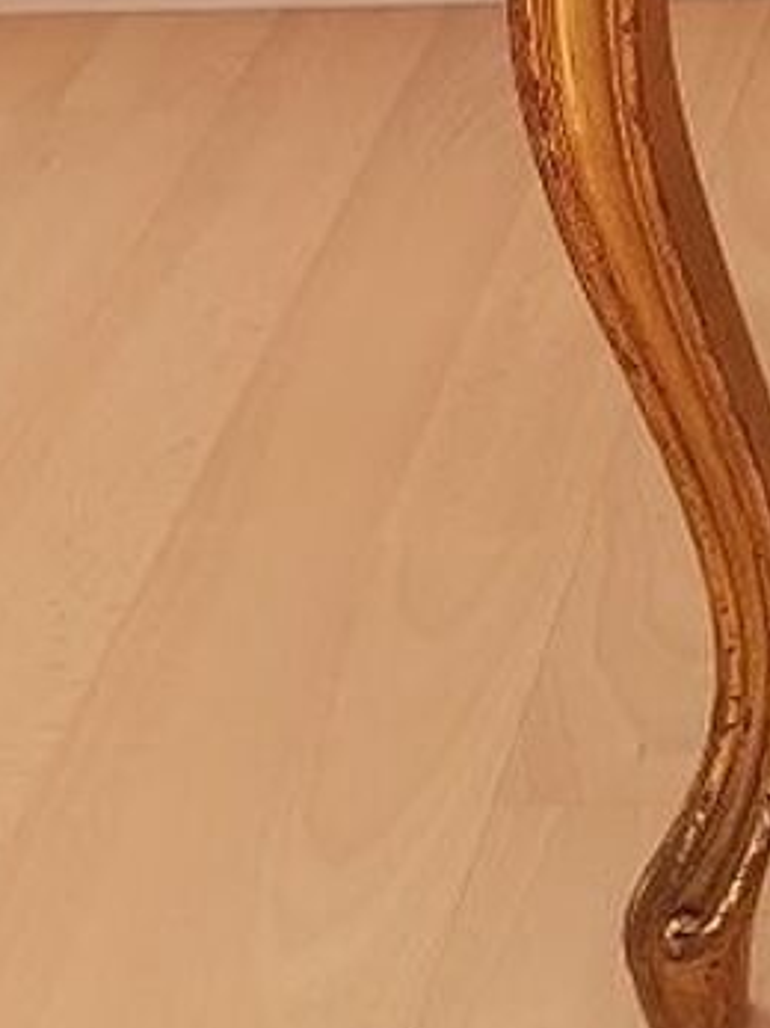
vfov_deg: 17.0
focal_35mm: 100
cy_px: -695
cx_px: 1451
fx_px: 2968
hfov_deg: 13.1
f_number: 1.7
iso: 40
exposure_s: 1/121
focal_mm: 4.2
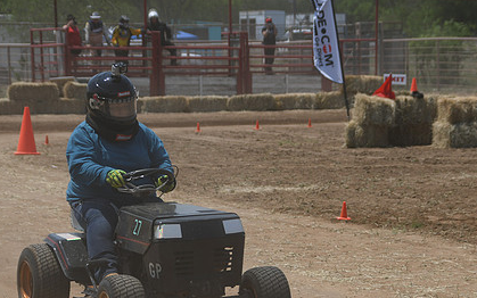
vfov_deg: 8.9
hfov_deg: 14.1
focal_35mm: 148
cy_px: 200
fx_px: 1924
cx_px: 260
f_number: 5
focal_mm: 70
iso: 100
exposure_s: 1/1250
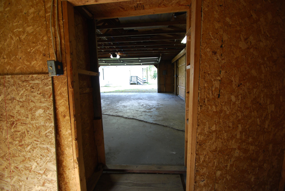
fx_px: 119
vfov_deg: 77.5
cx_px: 142
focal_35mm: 15
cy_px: 96
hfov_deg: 100.3
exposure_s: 1/50
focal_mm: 10
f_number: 3.5
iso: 200
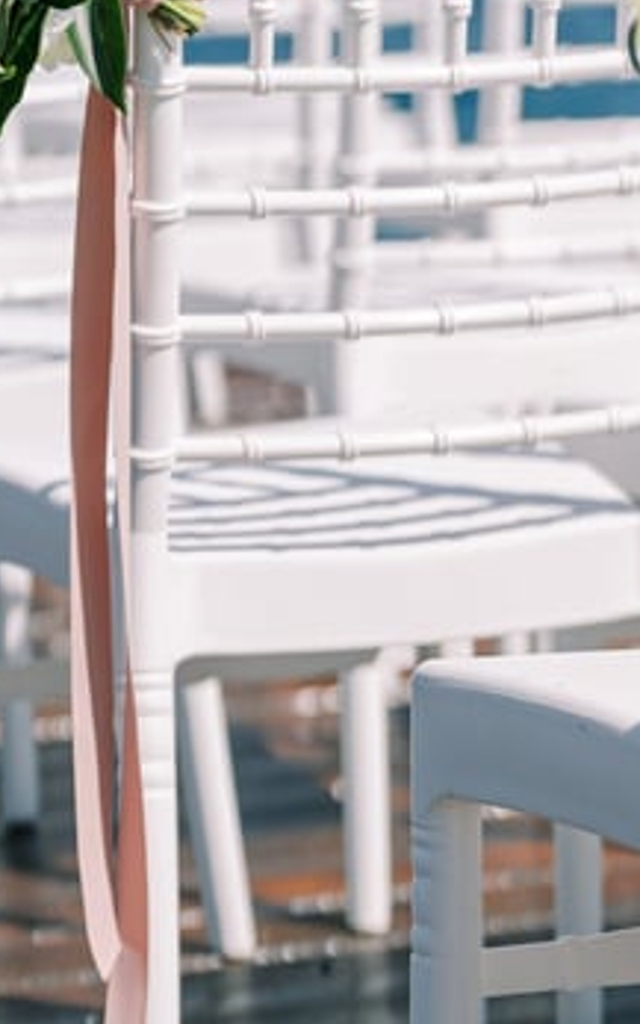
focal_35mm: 169
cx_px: -88
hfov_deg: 7.7
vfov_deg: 12.3
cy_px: 56
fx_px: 4714
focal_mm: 50
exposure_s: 1/8000
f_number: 1.4
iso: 100
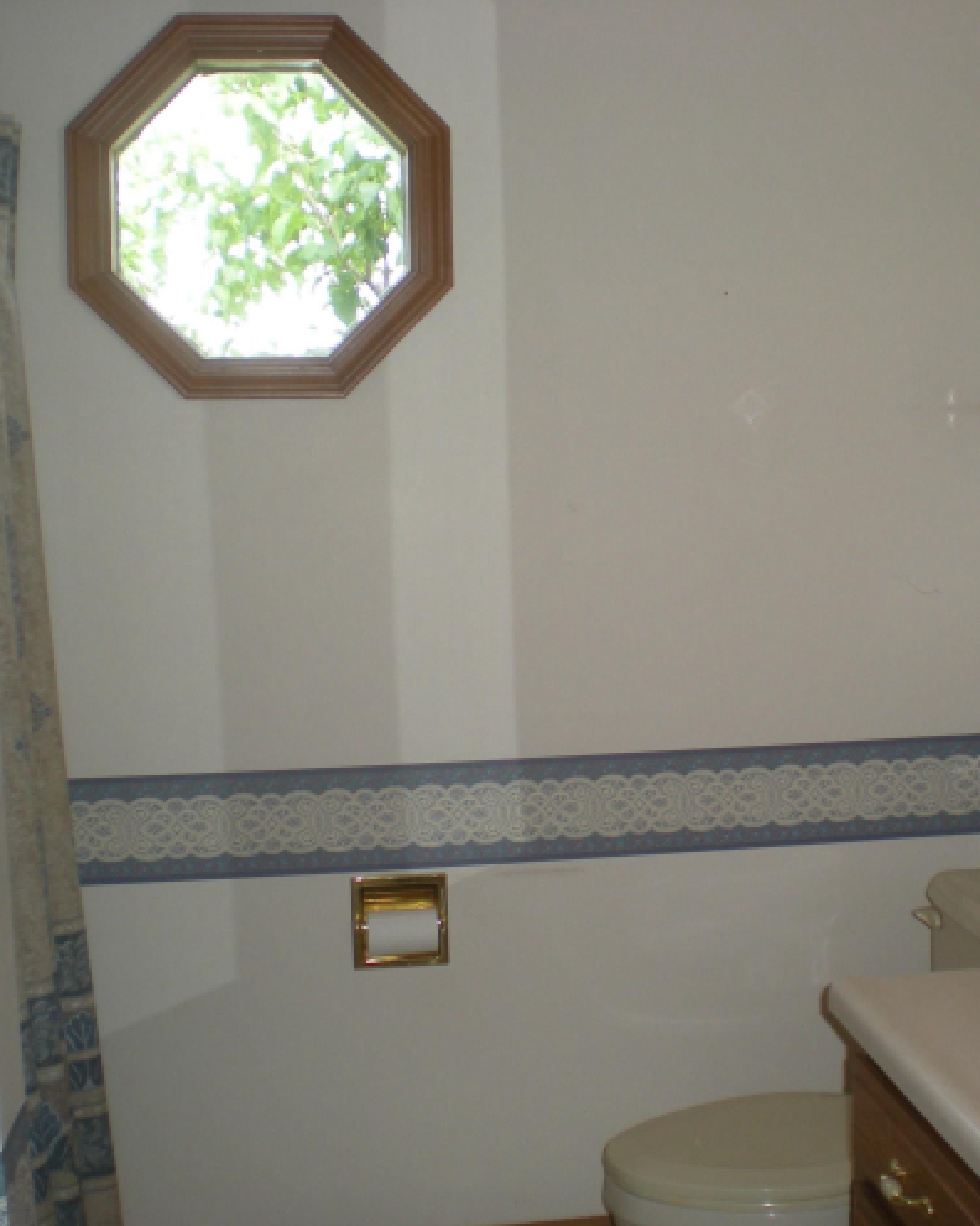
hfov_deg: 30.0
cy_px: 612
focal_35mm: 50
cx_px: 655
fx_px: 1813
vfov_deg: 37.3
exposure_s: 1/60
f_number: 3.1
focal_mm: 6.3
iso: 81
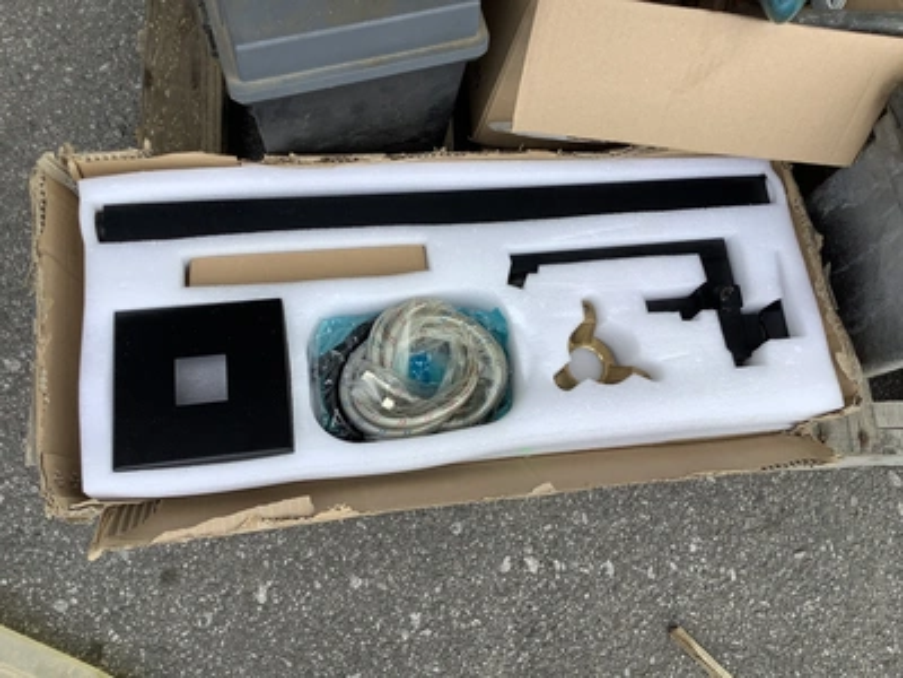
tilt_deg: -71.2
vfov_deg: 45.4
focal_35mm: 31
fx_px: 809
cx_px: 452
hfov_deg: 58.4
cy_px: 339
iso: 25
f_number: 2.4
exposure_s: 1/574
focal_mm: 3.3
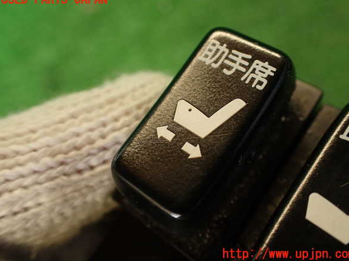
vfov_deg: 42.9
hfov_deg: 55.4
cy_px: 127
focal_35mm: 33
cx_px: 178
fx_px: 333
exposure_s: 1/50
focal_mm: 5.79
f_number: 2.4
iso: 200
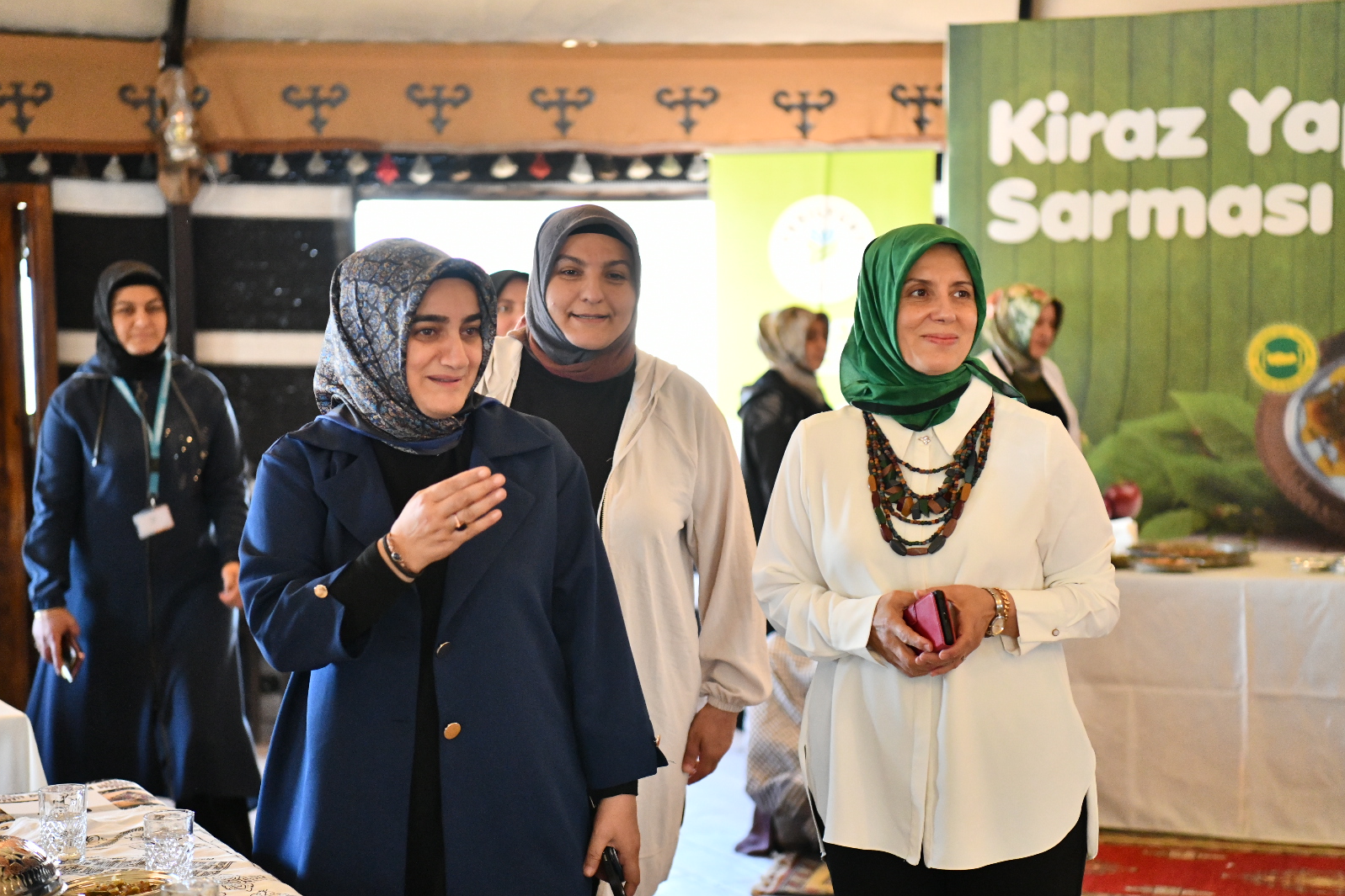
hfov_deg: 28.5
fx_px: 2653
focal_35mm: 71
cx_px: 670
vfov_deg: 19.2
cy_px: 448
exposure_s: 1/400
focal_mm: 70
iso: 4000
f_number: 2.8
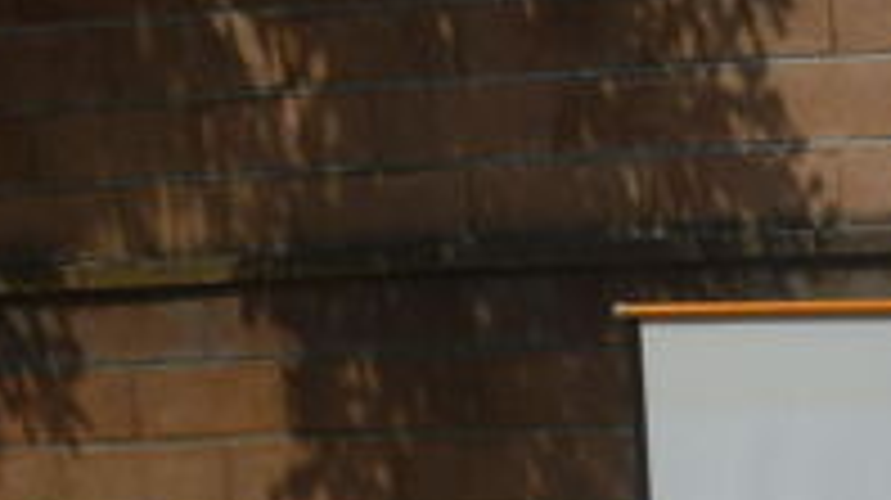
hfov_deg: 17.5
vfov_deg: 9.9
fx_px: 2809
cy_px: 694
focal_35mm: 119
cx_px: 958
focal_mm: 8
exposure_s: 1/200
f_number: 11
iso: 100
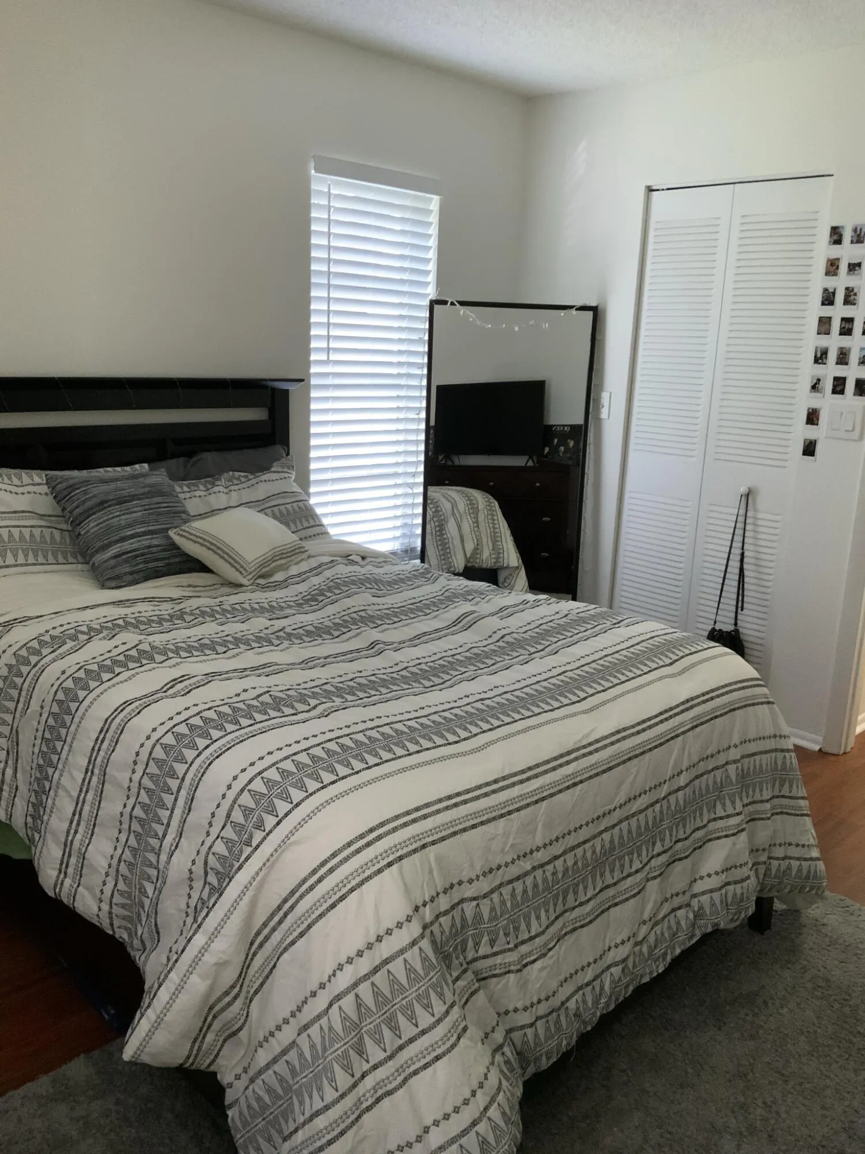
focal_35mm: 29
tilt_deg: -14.8
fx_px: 966
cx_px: 432
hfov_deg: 48.2
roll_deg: -2.3
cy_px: 577
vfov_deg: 61.7
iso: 250
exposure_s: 1/40
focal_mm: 3
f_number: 1.8
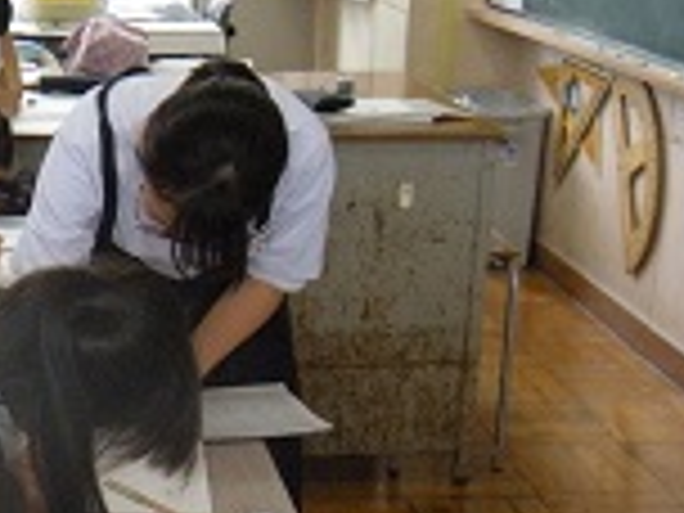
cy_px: 428
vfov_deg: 15.3
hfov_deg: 19.9
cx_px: 7
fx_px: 1897
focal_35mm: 96
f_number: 3.9
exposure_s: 1/63
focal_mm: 6.6
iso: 400
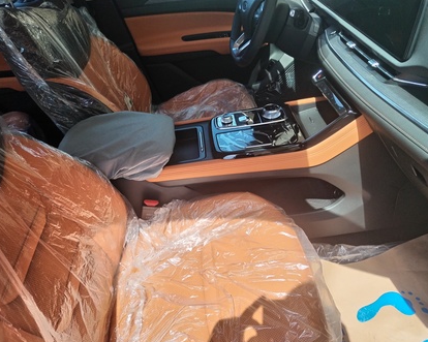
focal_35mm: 28
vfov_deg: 51.5
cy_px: 169
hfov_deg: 62.2
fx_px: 355
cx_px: 207
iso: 100
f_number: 1.8
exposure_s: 1/417
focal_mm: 4.75
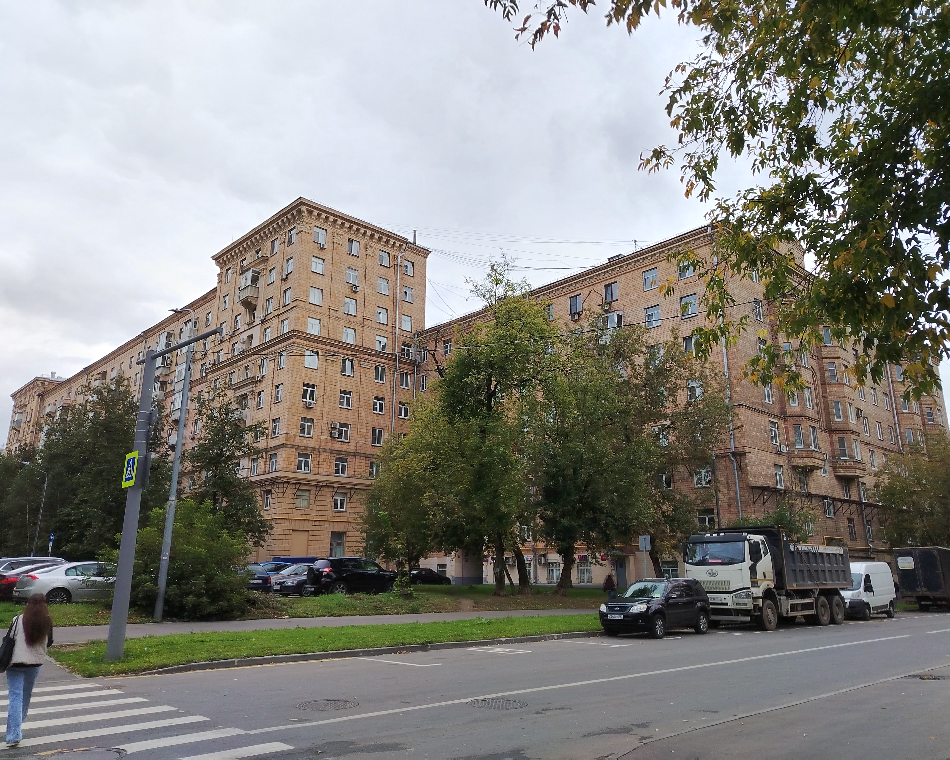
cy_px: 365
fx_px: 731
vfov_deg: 54.9
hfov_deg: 66.0
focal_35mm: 26
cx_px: 495
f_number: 1.75
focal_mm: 5.25
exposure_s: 1/202
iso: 100
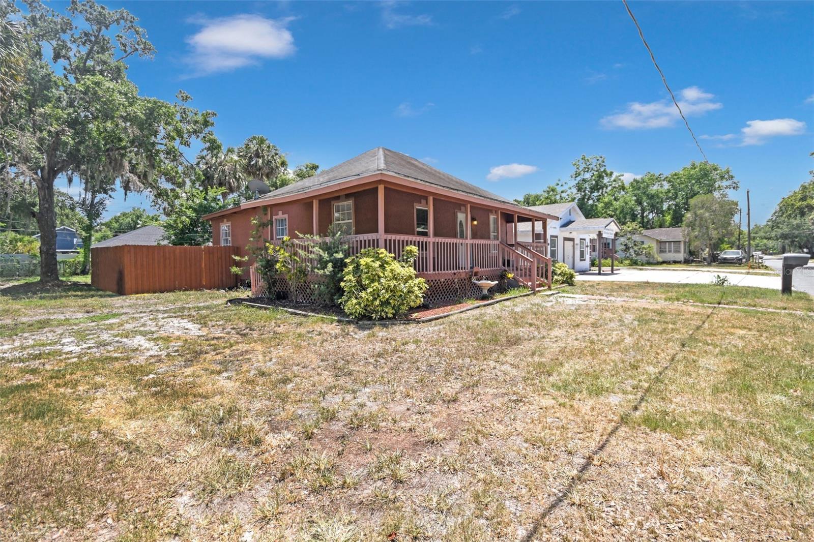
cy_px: 271
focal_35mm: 15
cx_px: 407
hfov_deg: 100.4
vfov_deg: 77.3
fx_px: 339
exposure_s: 1/160
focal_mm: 10
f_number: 9
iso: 125
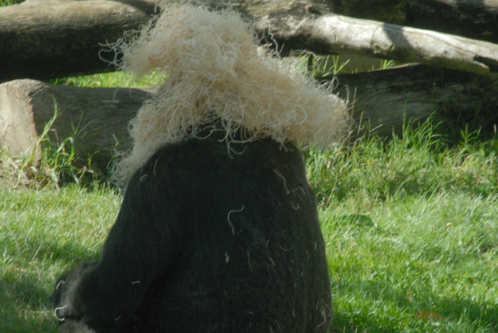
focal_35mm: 498
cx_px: 269
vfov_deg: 2.8
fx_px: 6893
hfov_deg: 4.1
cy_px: 165
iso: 1600
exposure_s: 1/90
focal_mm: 300
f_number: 32
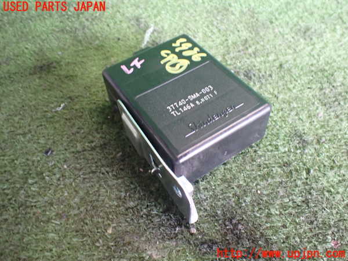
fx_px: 302
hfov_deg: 60.0
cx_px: 174
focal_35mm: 30
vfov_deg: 46.8
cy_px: 130
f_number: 2.3
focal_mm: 5.4
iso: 800
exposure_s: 1/60
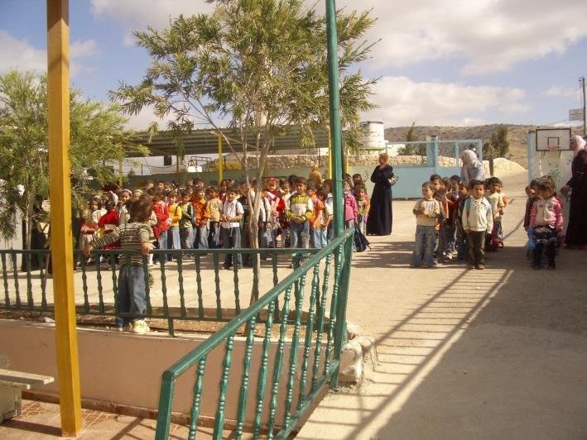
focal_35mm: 35
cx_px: 294
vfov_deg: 40.7
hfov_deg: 52.6
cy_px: 220
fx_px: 594
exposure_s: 1/1000
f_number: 4.3
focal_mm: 5.8
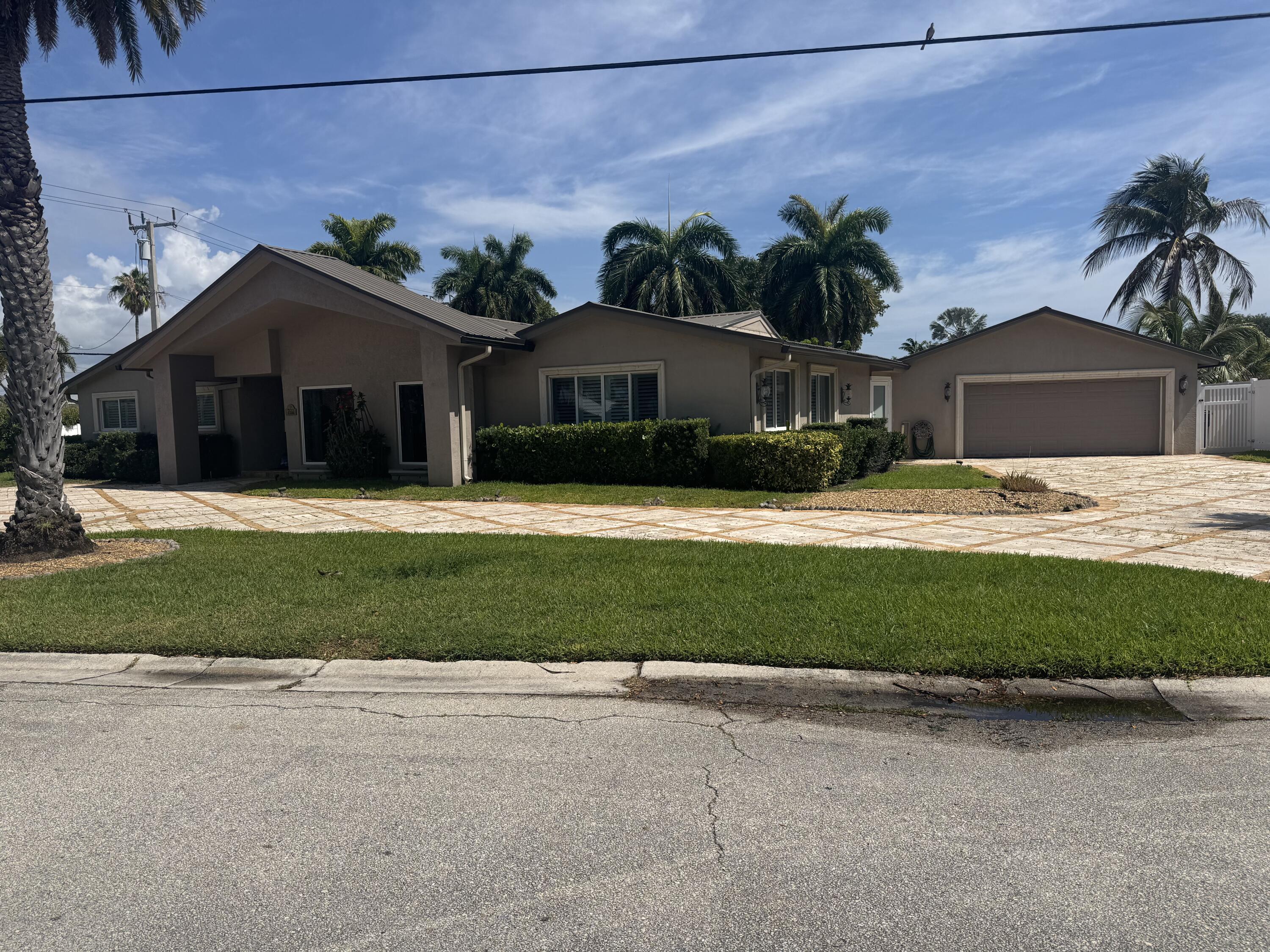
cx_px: 635
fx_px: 881
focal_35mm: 24
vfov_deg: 56.8
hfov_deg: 71.6
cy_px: 476
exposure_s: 1/7092
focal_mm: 6.76
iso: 80
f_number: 1.78
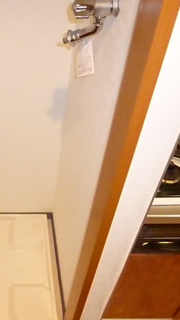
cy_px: 162
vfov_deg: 54.0
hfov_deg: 29.6
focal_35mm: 37
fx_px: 314
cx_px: -6
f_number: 3.1
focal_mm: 4.5
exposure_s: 1/80
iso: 1600
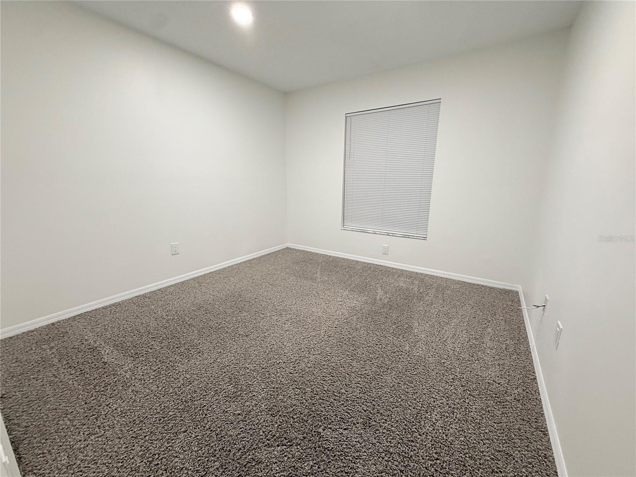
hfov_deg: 102.1
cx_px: 318
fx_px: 257
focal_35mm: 14
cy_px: 238
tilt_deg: -12.3
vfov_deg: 85.7
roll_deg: -0.7
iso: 320
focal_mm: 2.22
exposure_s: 1/60
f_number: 2.2
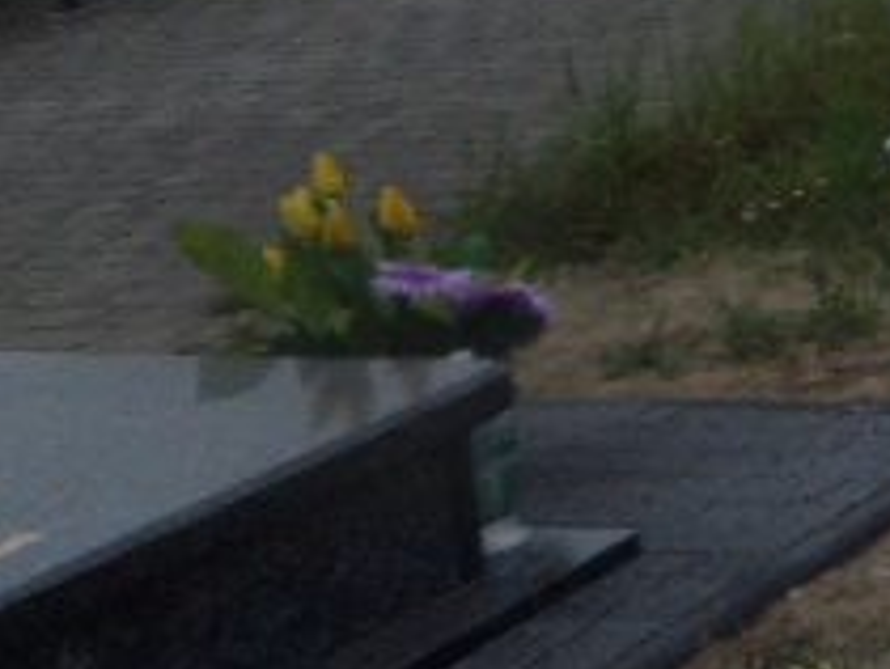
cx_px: 1894
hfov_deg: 13.7
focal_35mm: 117
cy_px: -131
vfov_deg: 12.4
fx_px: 3012
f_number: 8.8
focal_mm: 4.3
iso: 80
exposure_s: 1/350
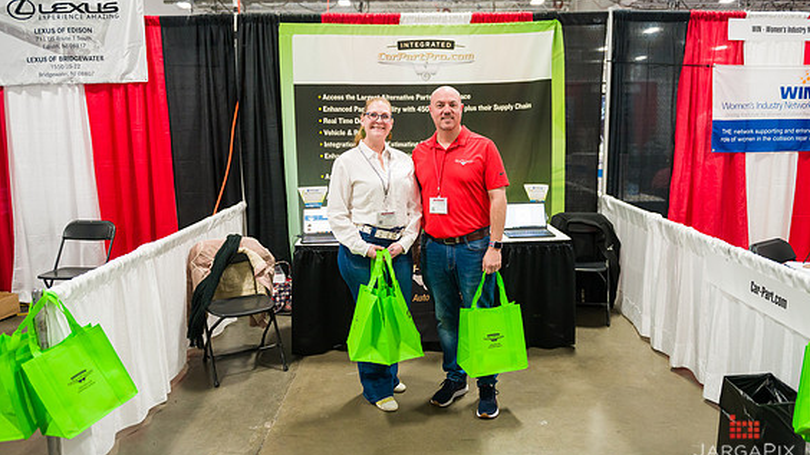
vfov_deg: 41.5
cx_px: 415
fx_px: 601
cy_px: 212
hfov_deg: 67.9
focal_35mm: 28
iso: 3200
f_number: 3.2
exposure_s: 1/200
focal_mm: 26
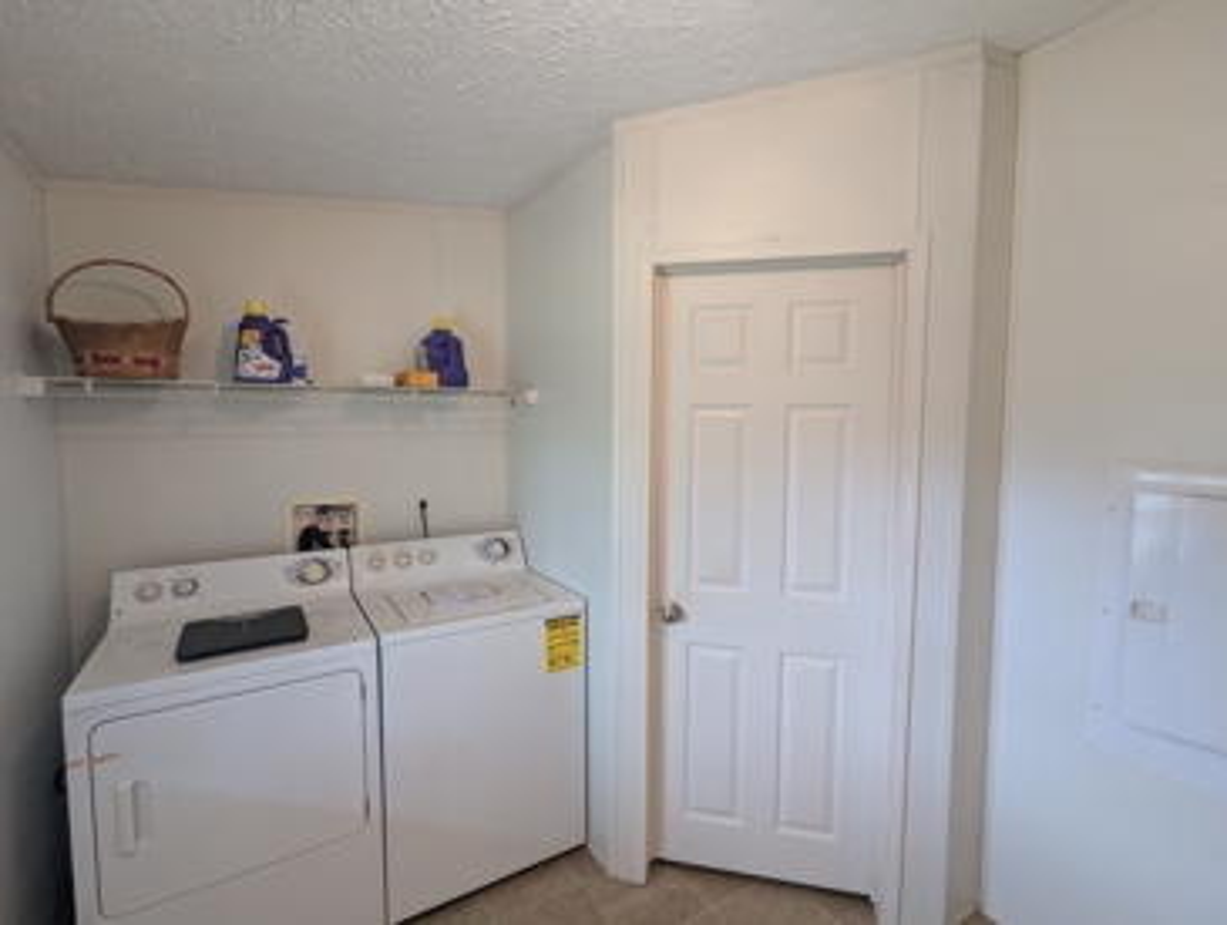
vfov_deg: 78.3
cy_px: 462
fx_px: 568
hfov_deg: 94.4
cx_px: 614
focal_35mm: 16
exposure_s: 1/24
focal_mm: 2.35
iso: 144
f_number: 2.2
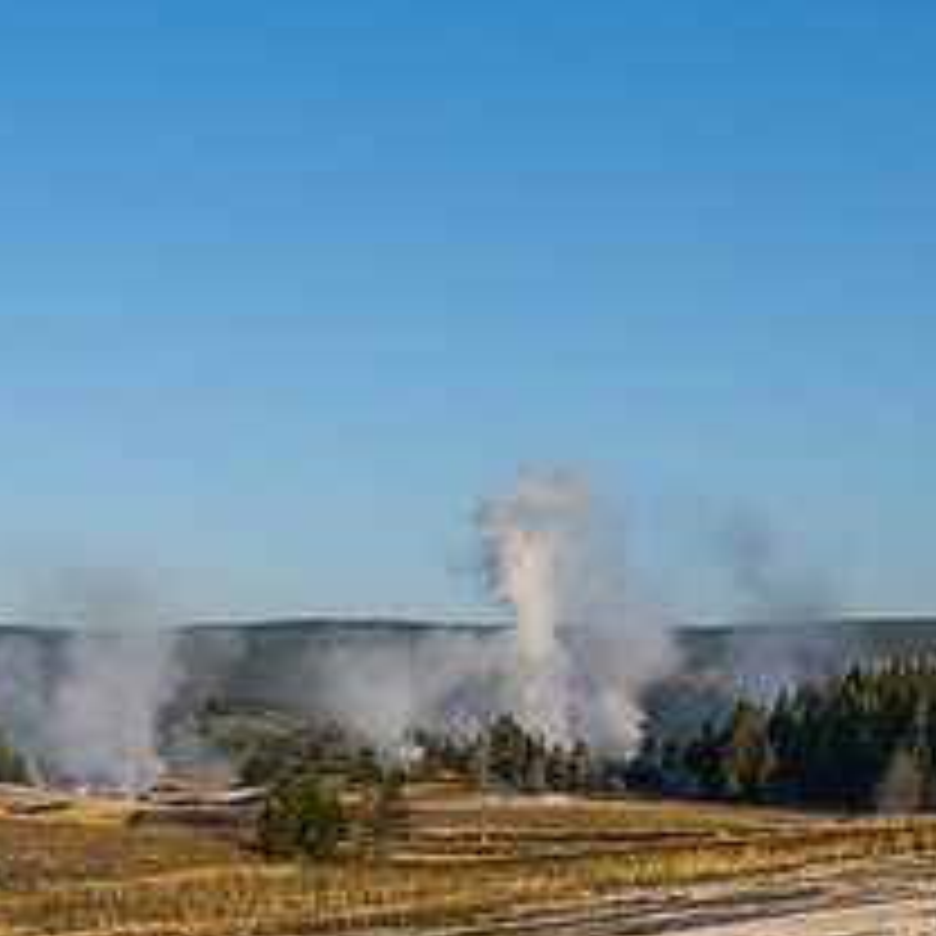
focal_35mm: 114
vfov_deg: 15.2
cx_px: 454
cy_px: 682
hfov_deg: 15.3
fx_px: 3487
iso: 280
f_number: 13
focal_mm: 48
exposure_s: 1/320
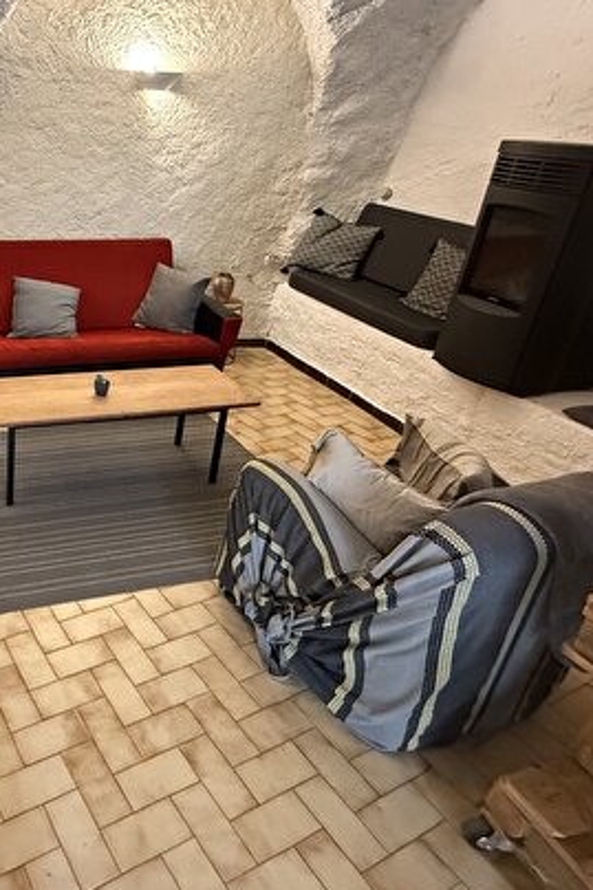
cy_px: 361
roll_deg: -1.8
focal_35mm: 25
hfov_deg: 44.7
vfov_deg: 70.9
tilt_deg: -22.9
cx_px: 21
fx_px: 618
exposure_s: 1/50
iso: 1000
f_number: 2.2
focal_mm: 2.22
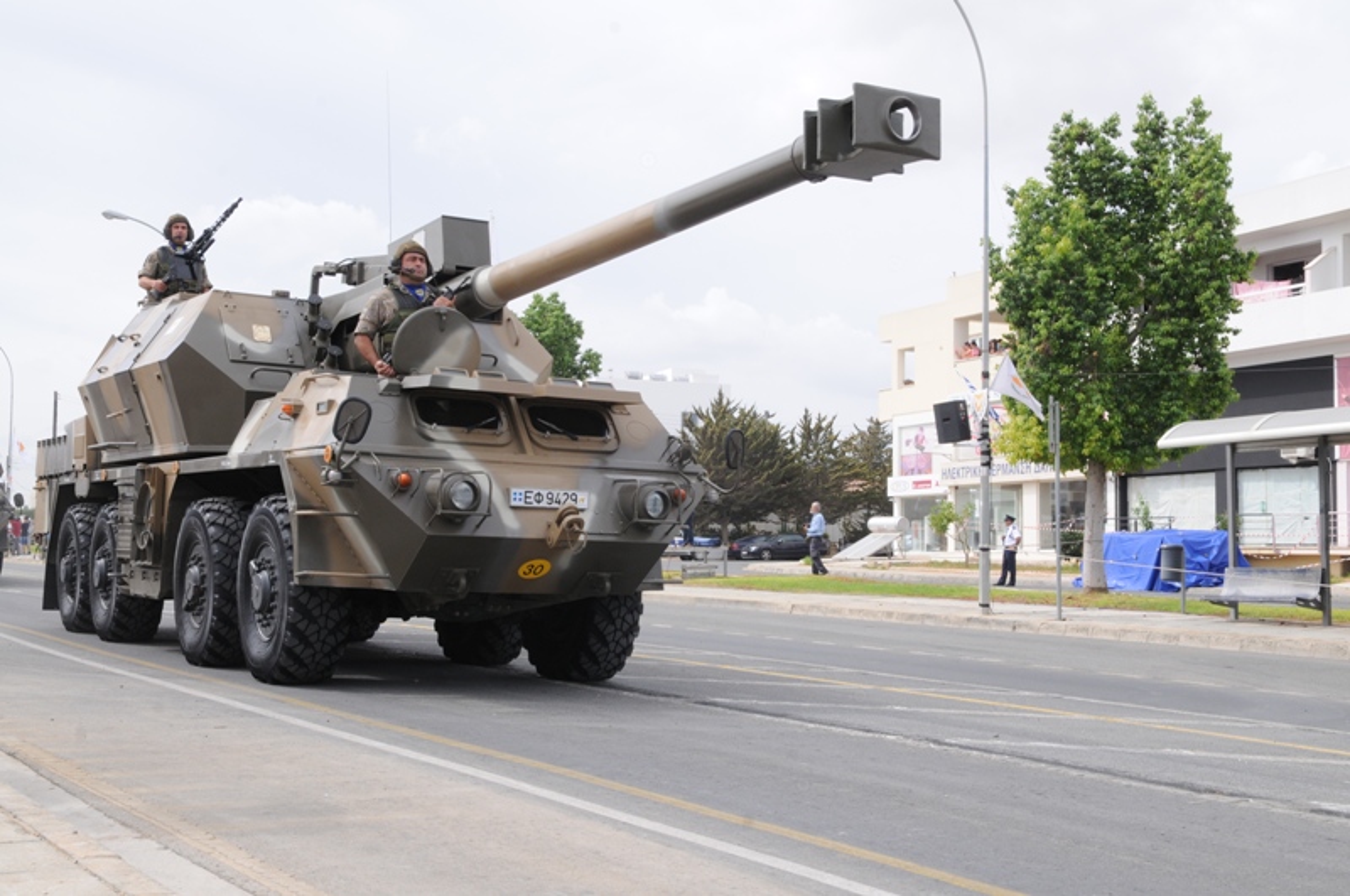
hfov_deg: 43.7
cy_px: 448
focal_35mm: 45
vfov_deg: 29.8
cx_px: 675
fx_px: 1685
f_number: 13
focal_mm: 30
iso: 400
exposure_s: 1/250
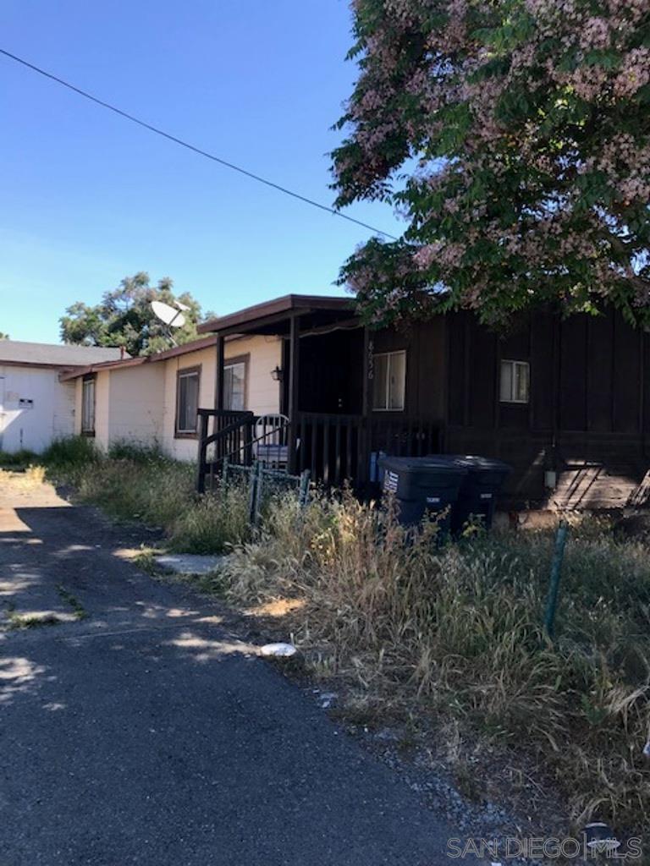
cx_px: 325
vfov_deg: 63.4
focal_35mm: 28
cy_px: 433
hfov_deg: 49.7
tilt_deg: +2.4
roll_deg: -1.3
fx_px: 701
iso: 20
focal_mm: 3.99
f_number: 1.8
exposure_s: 1/748
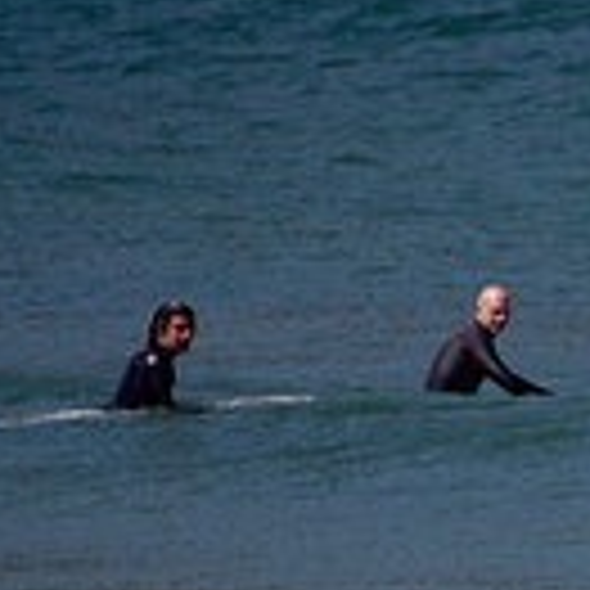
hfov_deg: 0.8
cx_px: 1180
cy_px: 588
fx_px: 43503
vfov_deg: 0.8
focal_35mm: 2256
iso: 160
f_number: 5.6
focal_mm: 400
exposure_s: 1/1250
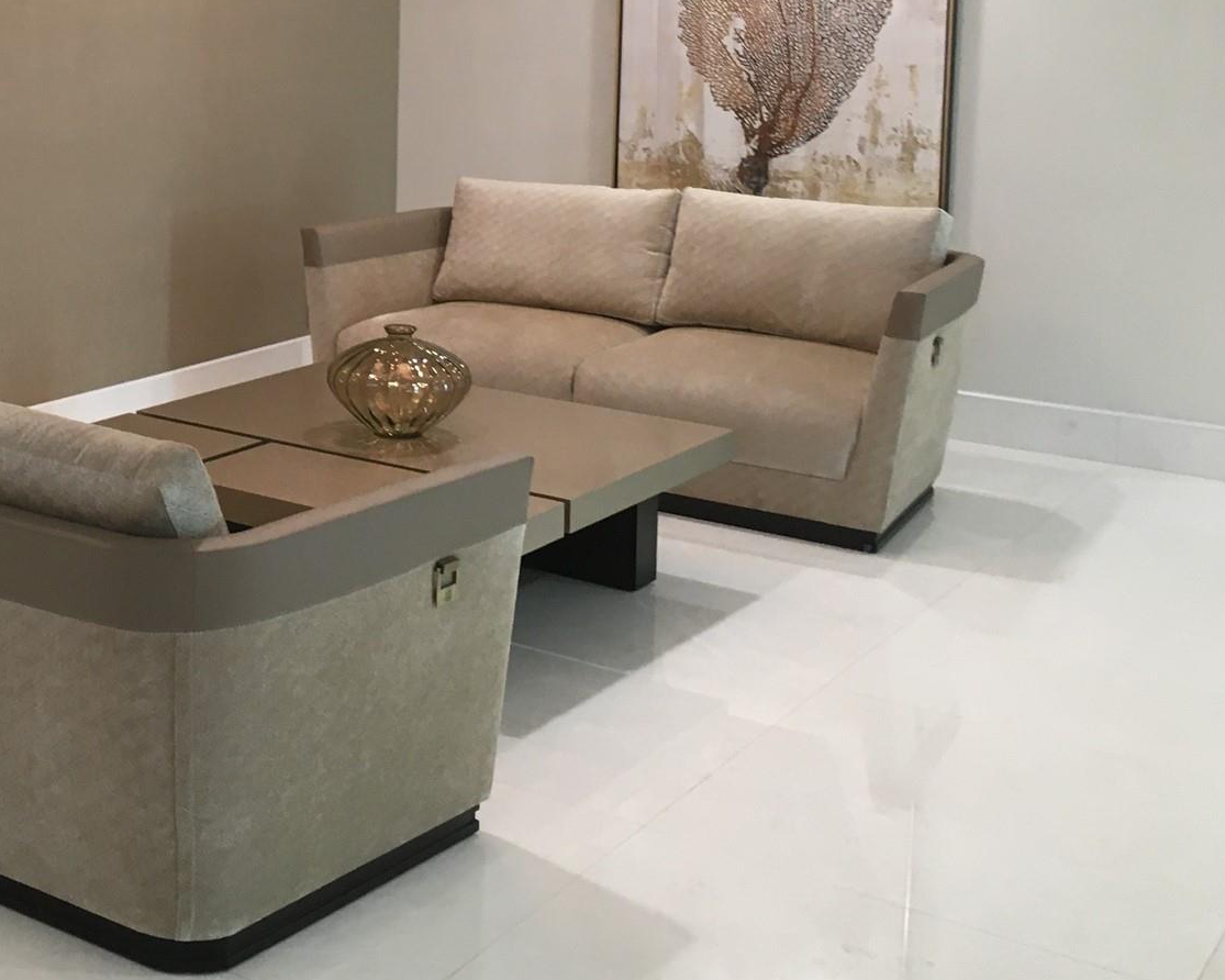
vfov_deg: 28.6
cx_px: 156
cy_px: 205
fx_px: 1885
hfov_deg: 34.3
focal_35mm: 52
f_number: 2.2
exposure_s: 1/30
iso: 64
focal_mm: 4.15
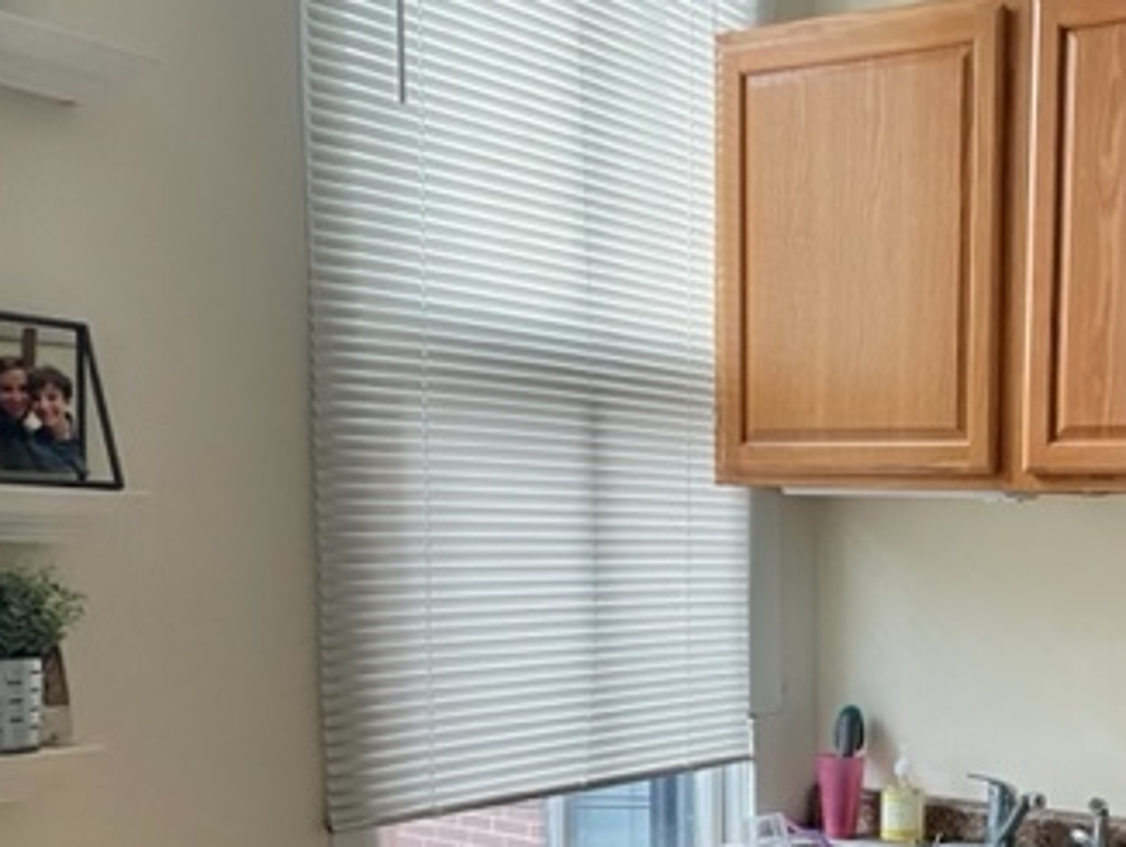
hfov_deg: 35.7
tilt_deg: -6.5
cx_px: 971
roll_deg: -0.8
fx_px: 1660
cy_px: 705
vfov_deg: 27.9
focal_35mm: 51
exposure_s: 1/60
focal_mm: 4.2
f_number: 1.6
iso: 250
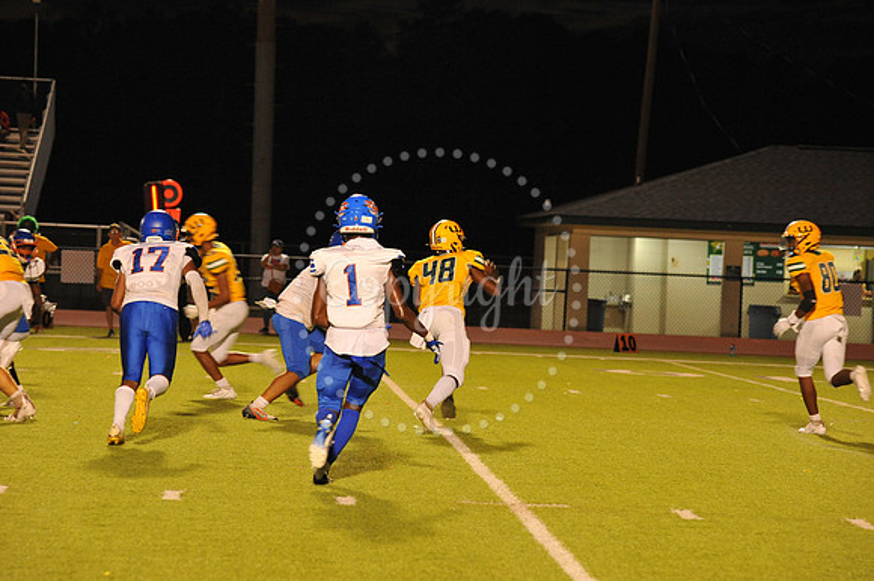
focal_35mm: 145
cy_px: 290
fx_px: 3518
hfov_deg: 14.2
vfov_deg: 9.5
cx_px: 437
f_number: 5.6
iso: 3200
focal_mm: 145
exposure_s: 1/160
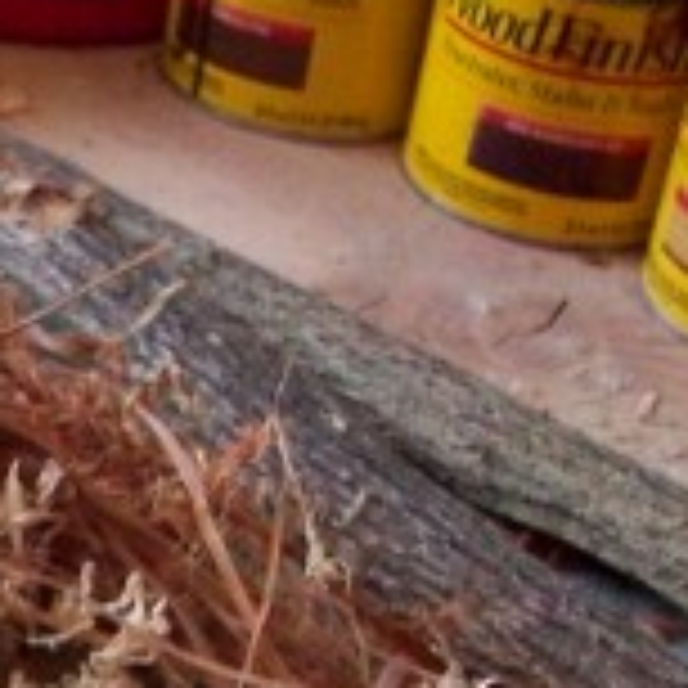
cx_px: -454
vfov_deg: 12.2
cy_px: 1021
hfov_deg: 12.0
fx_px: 3081
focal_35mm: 137
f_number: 2.8
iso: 253
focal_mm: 6.2
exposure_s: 1/128
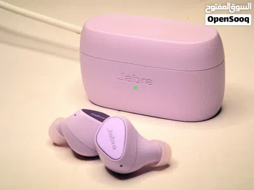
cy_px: 95
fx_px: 903
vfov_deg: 12.0
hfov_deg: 16.0
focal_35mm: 123
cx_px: 127
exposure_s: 1/33
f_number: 3
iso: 50
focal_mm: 14.2
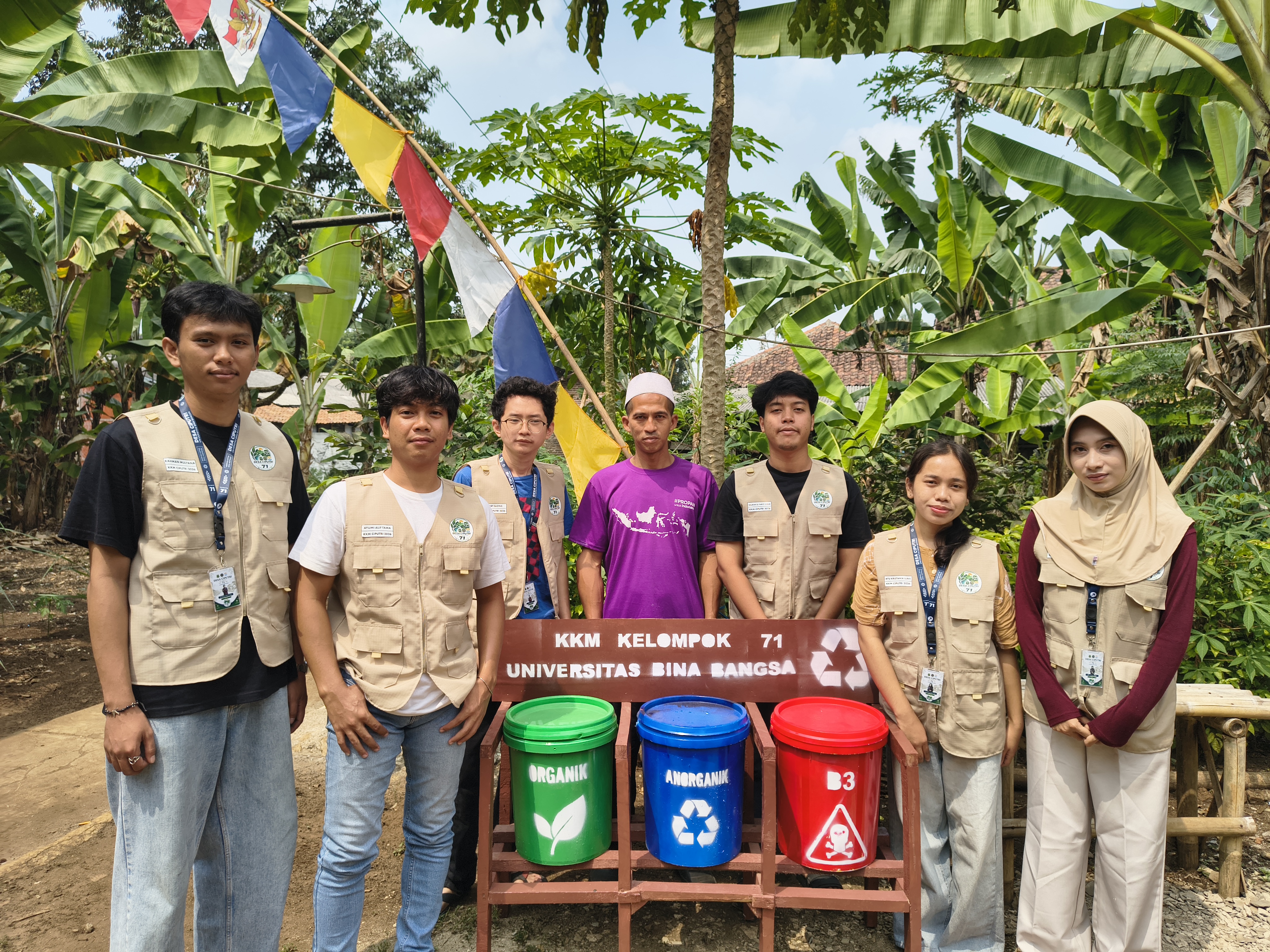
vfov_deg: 56.8
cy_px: 476
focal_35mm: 24
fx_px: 881
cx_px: 635
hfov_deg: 71.6
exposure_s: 1/1298
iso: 101
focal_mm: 5.56
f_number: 1.8
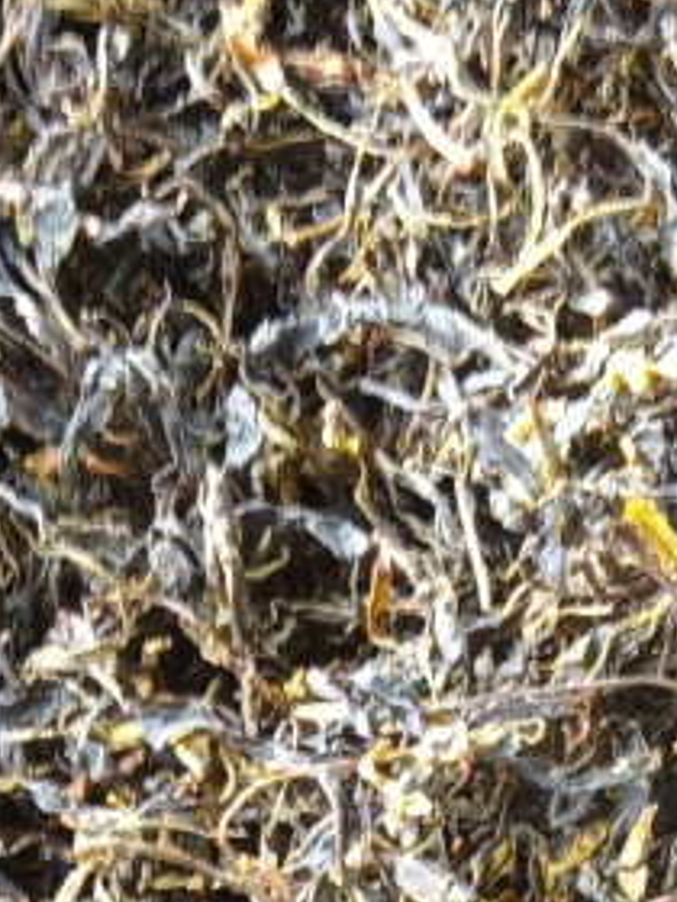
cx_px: 606
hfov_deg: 14.2
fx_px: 2686
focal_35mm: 103
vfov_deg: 17.6
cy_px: 1239
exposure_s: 1/20
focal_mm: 3.66
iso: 595
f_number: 2.2
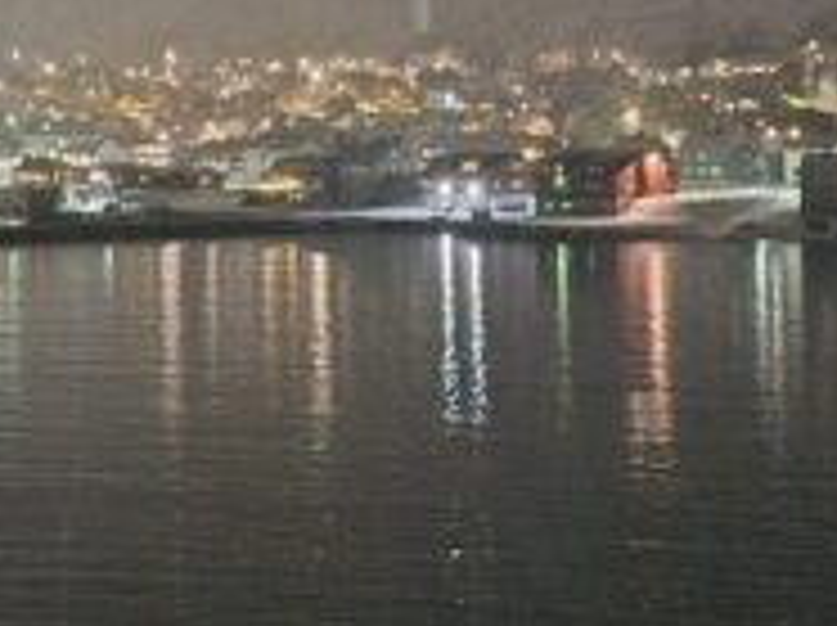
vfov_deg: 15.4
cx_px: 140
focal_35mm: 95
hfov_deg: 20.4
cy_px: 95
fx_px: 2294
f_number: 1.7
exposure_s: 1/25
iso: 2500
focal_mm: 6.3
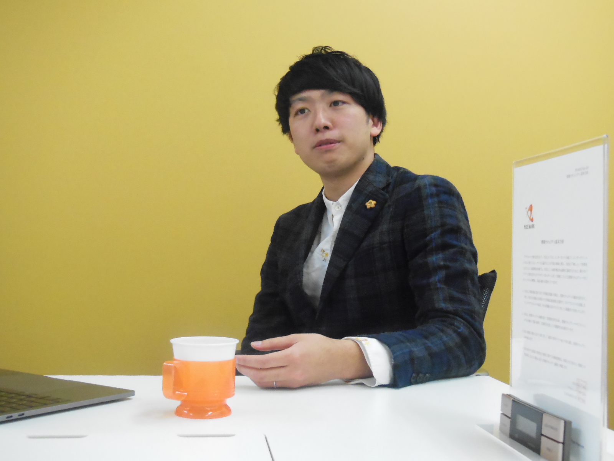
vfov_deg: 32.2
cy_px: 230
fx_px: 798
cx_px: 307
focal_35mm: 45
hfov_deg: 42.1
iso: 1600
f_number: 4.4
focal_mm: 8
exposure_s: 1/160
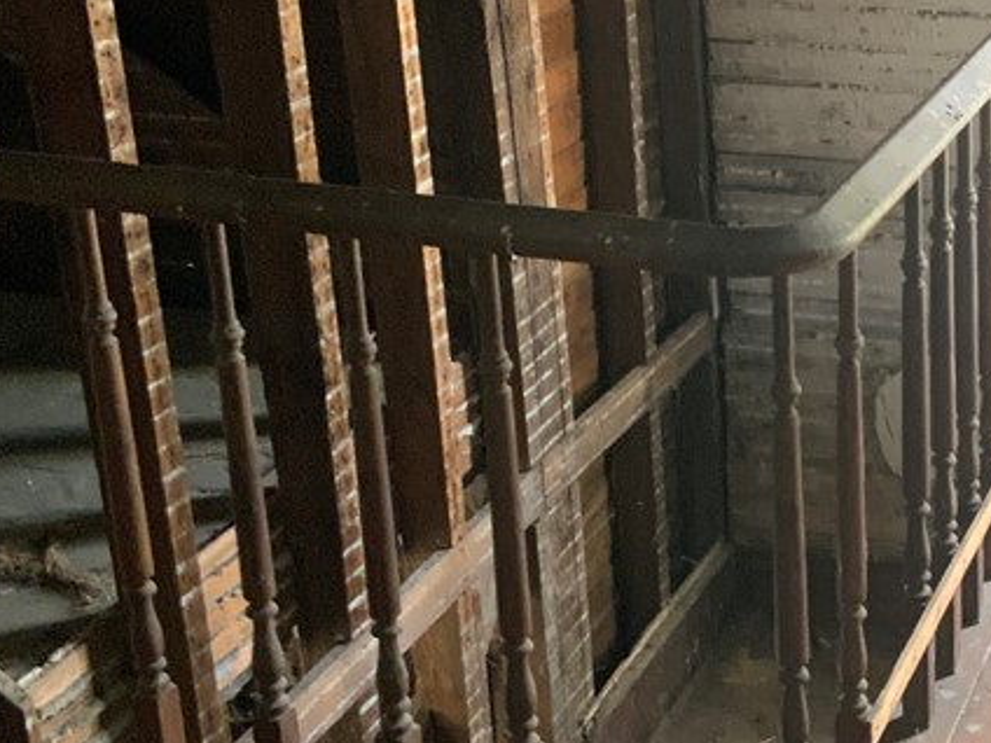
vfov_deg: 21.0
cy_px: 313
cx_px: 909
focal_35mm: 70
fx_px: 2004
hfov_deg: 26.7
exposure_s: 1/60
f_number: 1.8
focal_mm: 3
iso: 200
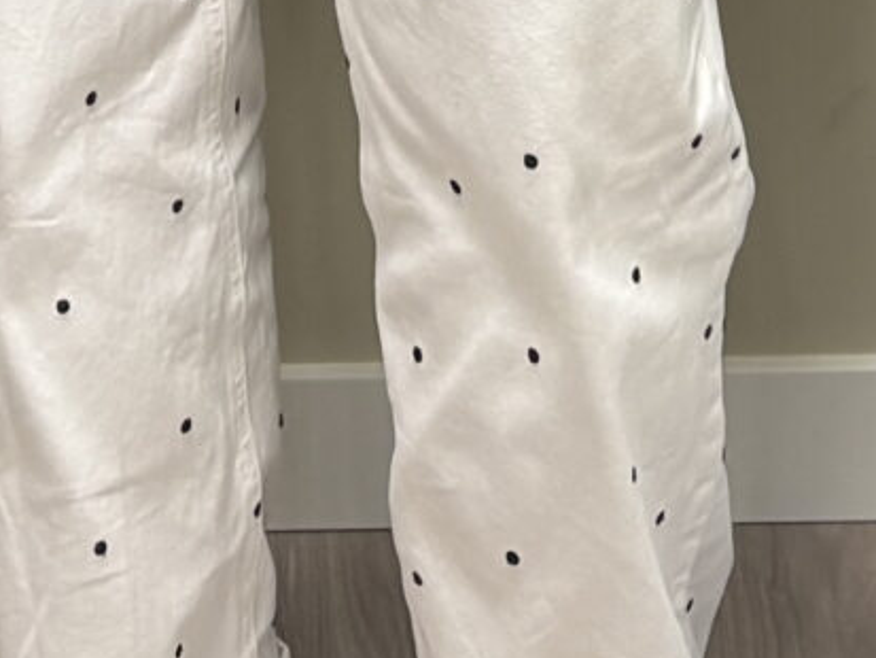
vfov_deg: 8.0
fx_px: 4075
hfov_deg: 12.2
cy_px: -1301
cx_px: 235
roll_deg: +0.7
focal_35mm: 161
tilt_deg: -6.9
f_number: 1.6
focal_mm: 5.96
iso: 100
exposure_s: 1/50
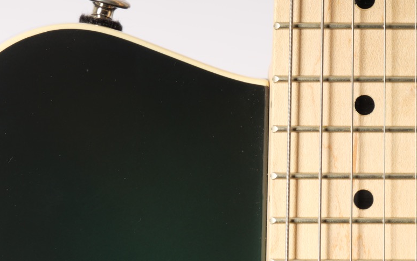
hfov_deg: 4.6
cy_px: 178
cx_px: 227
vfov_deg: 2.9
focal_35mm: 460
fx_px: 5228
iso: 200
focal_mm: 140
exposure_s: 1/200
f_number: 7.1
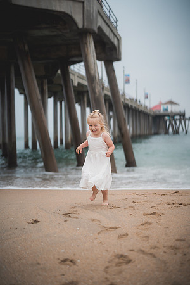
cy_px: 142
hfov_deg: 27.0
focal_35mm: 50
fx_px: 396
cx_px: 95
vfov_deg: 39.6
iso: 160
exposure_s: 1/5000
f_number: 1.4
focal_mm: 50
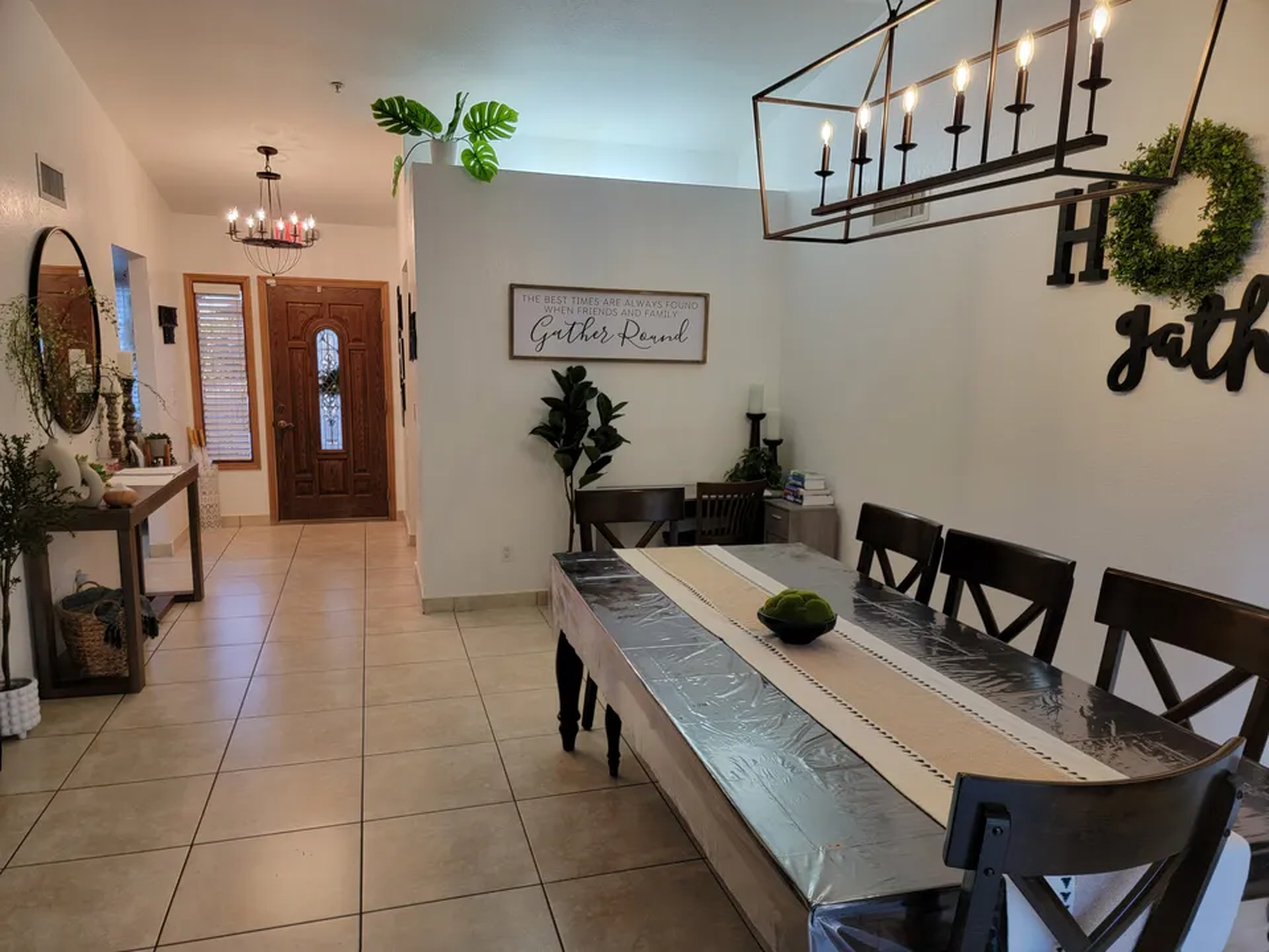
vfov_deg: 56.8
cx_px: 634
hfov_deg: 71.6
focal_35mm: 24
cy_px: 476
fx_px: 880
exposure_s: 1/60
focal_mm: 6.7
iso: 80
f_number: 1.8
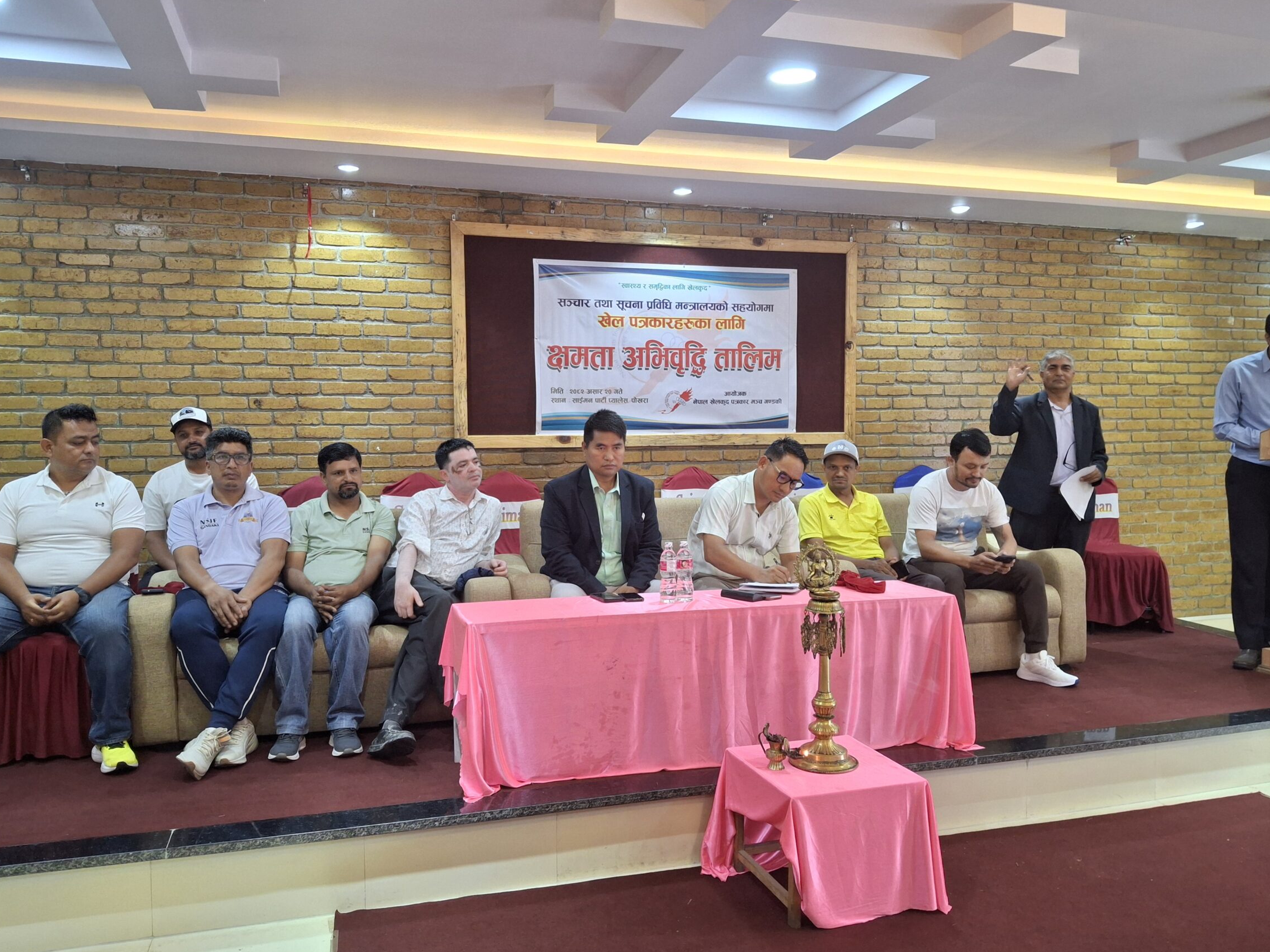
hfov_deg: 63.4
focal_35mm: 28
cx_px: 633
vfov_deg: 49.7
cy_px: 457
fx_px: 1027
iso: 250
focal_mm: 4.69
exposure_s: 1/100
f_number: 1.8
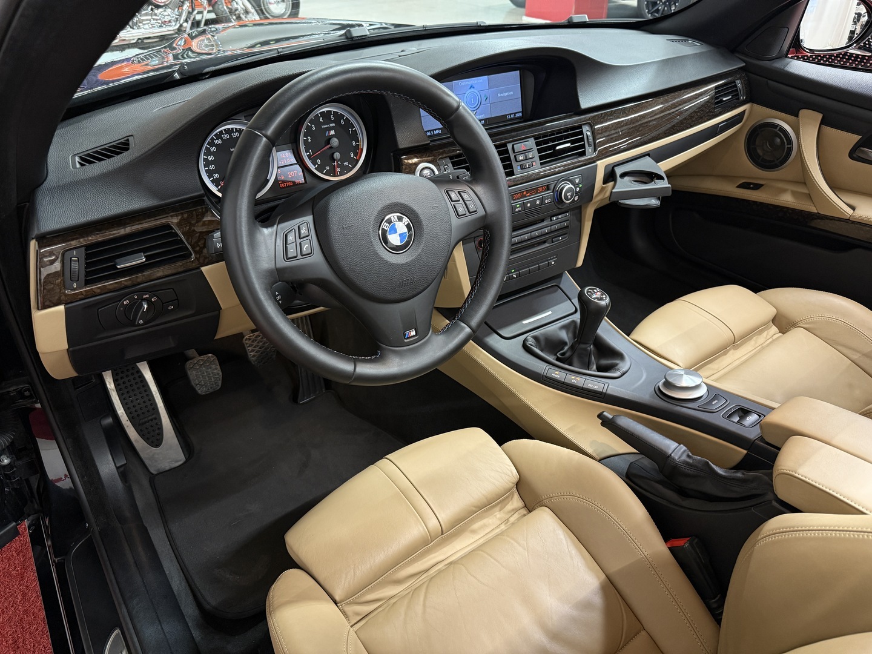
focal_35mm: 24
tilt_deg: -34.4
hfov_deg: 71.6
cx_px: 436
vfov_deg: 56.8
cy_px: 327
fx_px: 605
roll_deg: +0.3
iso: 250
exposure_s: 1/60
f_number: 1.78
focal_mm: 6.76
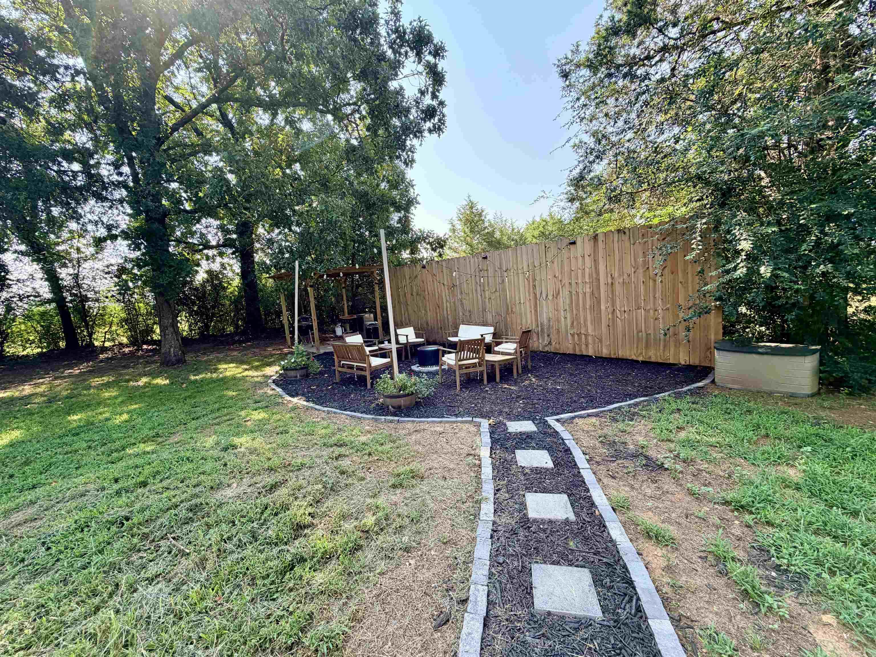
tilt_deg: -7.1
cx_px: 438
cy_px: 328
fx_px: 354
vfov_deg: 85.7
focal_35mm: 14
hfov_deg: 102.1
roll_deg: +5.6
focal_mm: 2.22
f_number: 2.2
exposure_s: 1/235
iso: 64
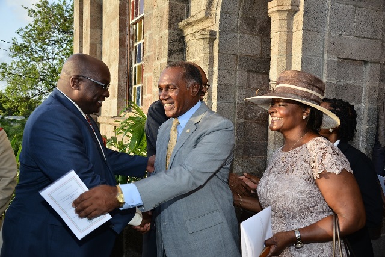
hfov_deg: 54.4
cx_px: 192
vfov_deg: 37.9
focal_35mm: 35
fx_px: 374
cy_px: 128
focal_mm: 35
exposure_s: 1/125
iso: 200
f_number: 5.6
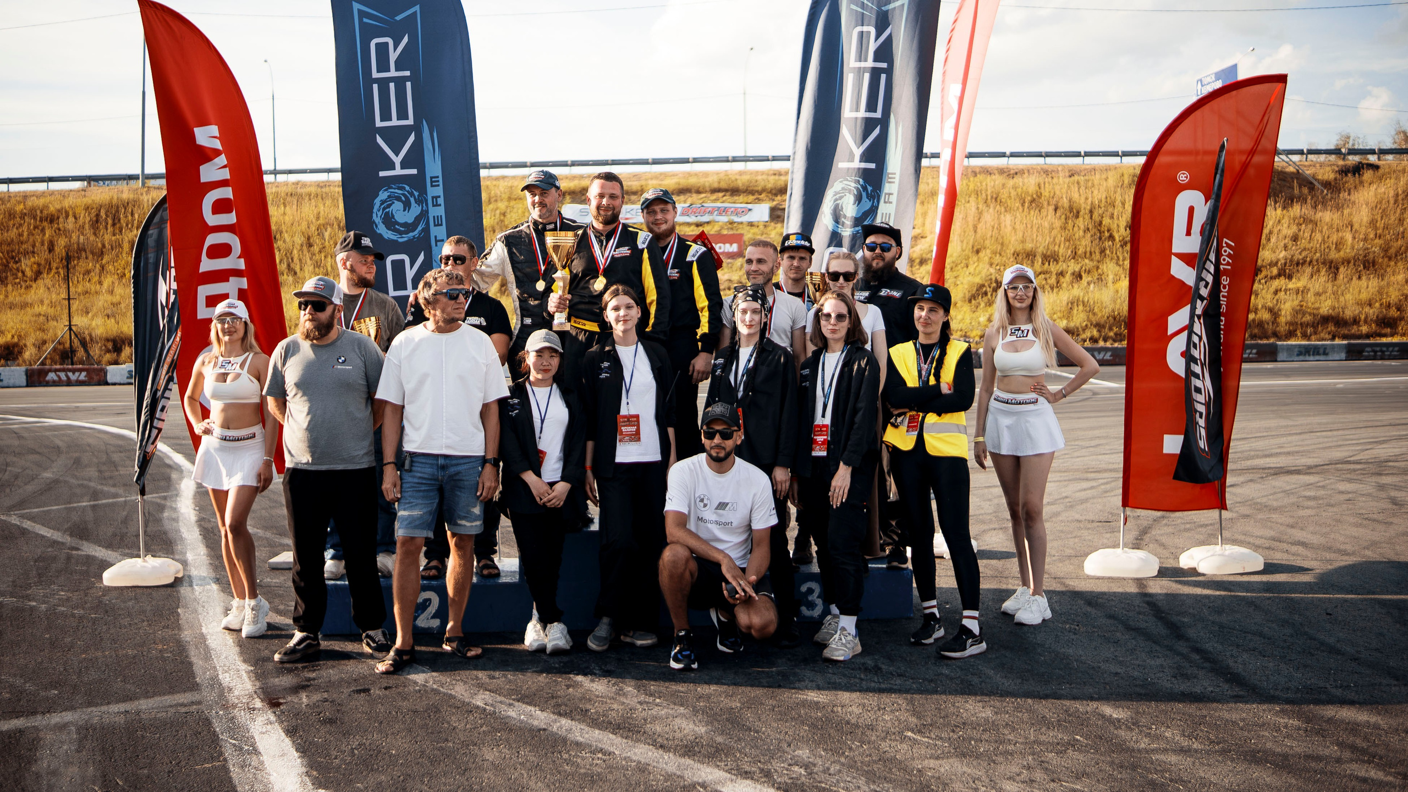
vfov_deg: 32.9
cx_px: 703
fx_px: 1342
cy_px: 361
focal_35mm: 36
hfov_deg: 55.4
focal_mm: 23
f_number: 1.2
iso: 100
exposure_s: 1/4000
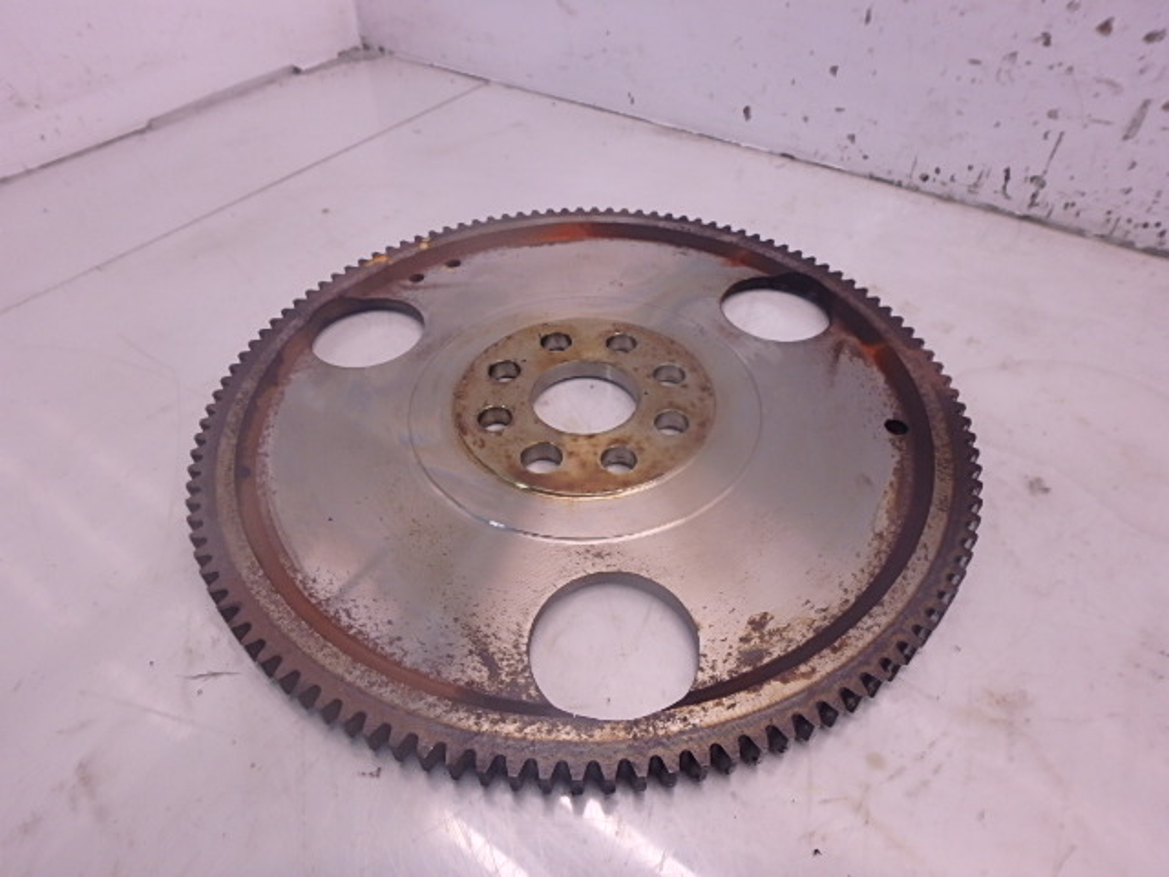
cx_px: 584
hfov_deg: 79.0
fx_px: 709
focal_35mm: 21
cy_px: 438
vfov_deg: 63.4
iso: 200
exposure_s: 1/60
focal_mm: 3.7
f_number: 3.5
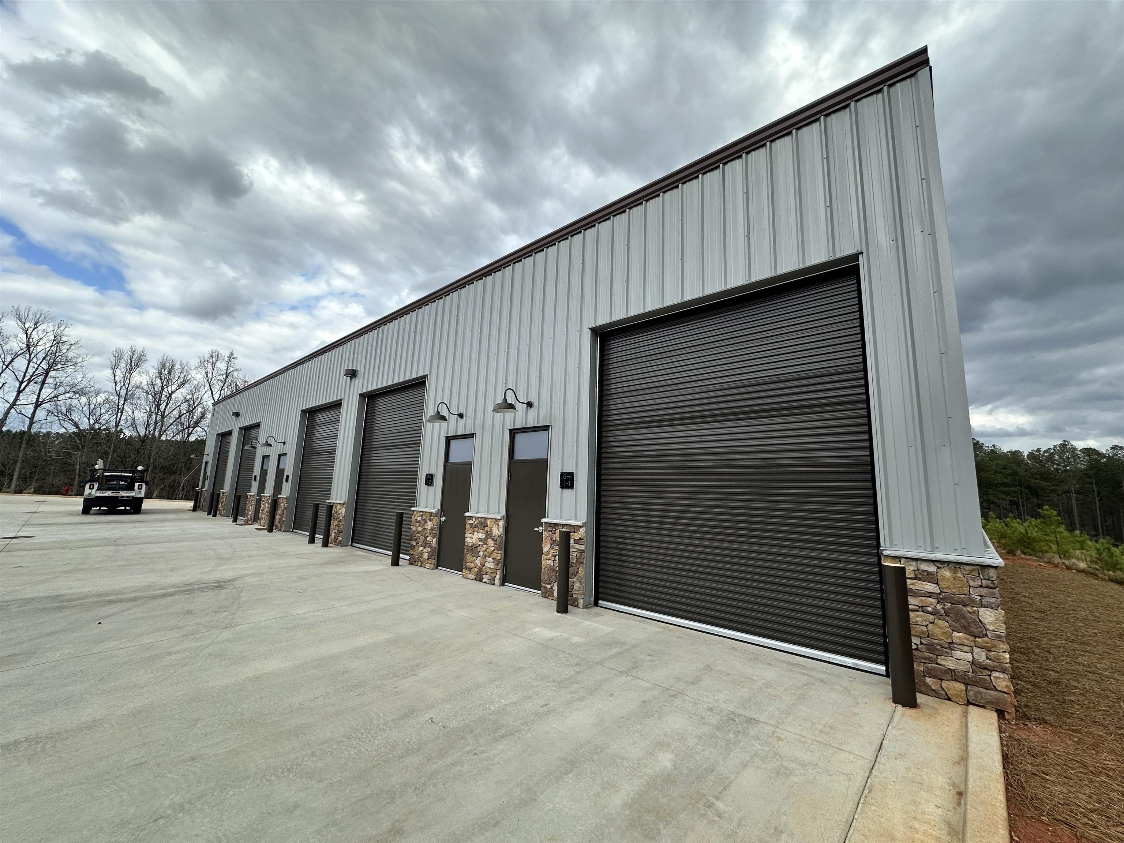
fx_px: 455
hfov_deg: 102.1
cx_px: 562
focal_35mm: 14
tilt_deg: +9.8
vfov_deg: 85.7
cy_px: 422
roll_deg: -1.8
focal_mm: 2.22
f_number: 2.2
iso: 40
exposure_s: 1/818
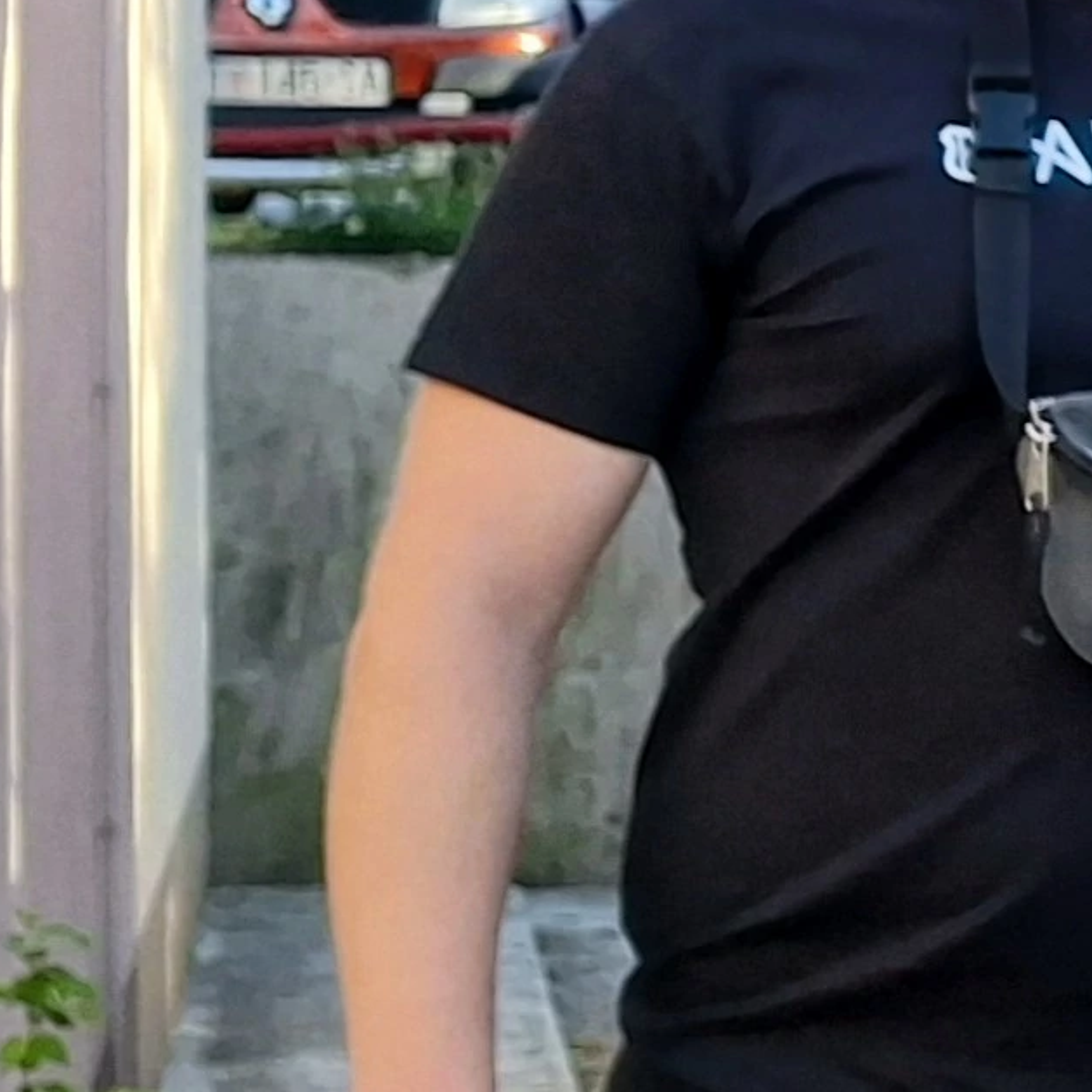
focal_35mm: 131
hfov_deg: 10.3
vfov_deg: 13.3
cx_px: 3098
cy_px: 521
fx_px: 4675
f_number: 1.8
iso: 25
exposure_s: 1/444
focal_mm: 5.54
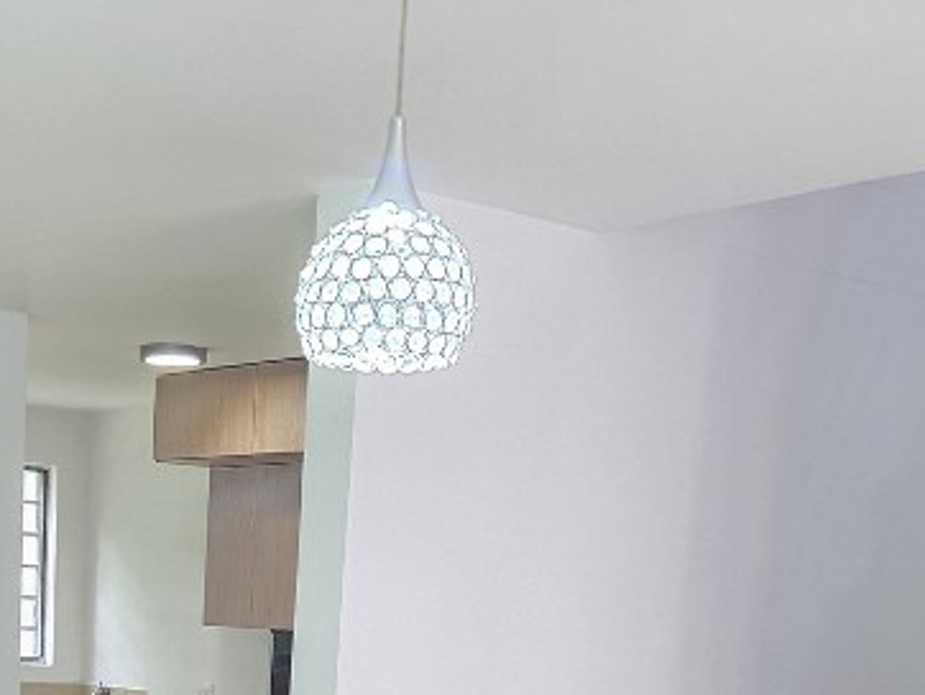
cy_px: 951
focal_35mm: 65
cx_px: 215
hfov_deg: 29.3
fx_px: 1738
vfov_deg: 20.3
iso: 320
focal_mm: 6.3
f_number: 1.7
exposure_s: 1/120
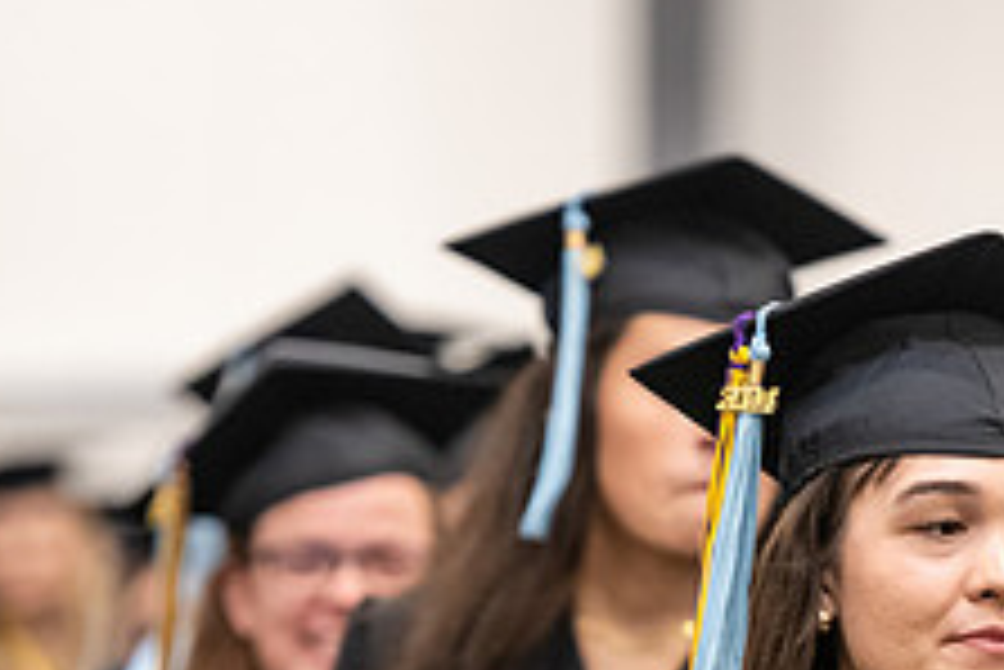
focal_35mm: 443
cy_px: 807
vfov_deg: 3.1
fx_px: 12362
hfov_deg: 4.6
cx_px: 950
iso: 3200
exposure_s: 1/200
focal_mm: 170
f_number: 3.2
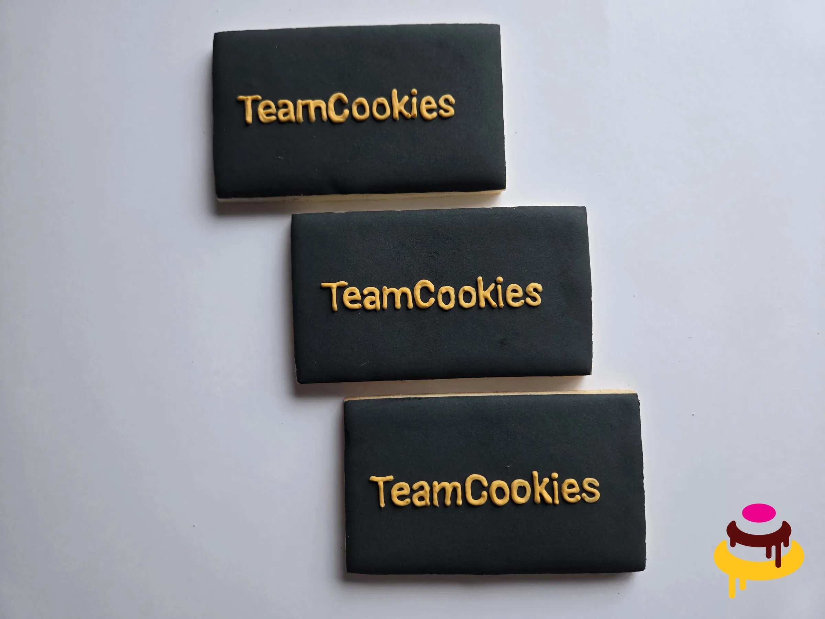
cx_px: 412
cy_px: 310
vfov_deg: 58.9
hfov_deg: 73.9
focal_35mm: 23
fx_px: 548
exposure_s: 1/120
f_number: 1.8
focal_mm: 5.4
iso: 640
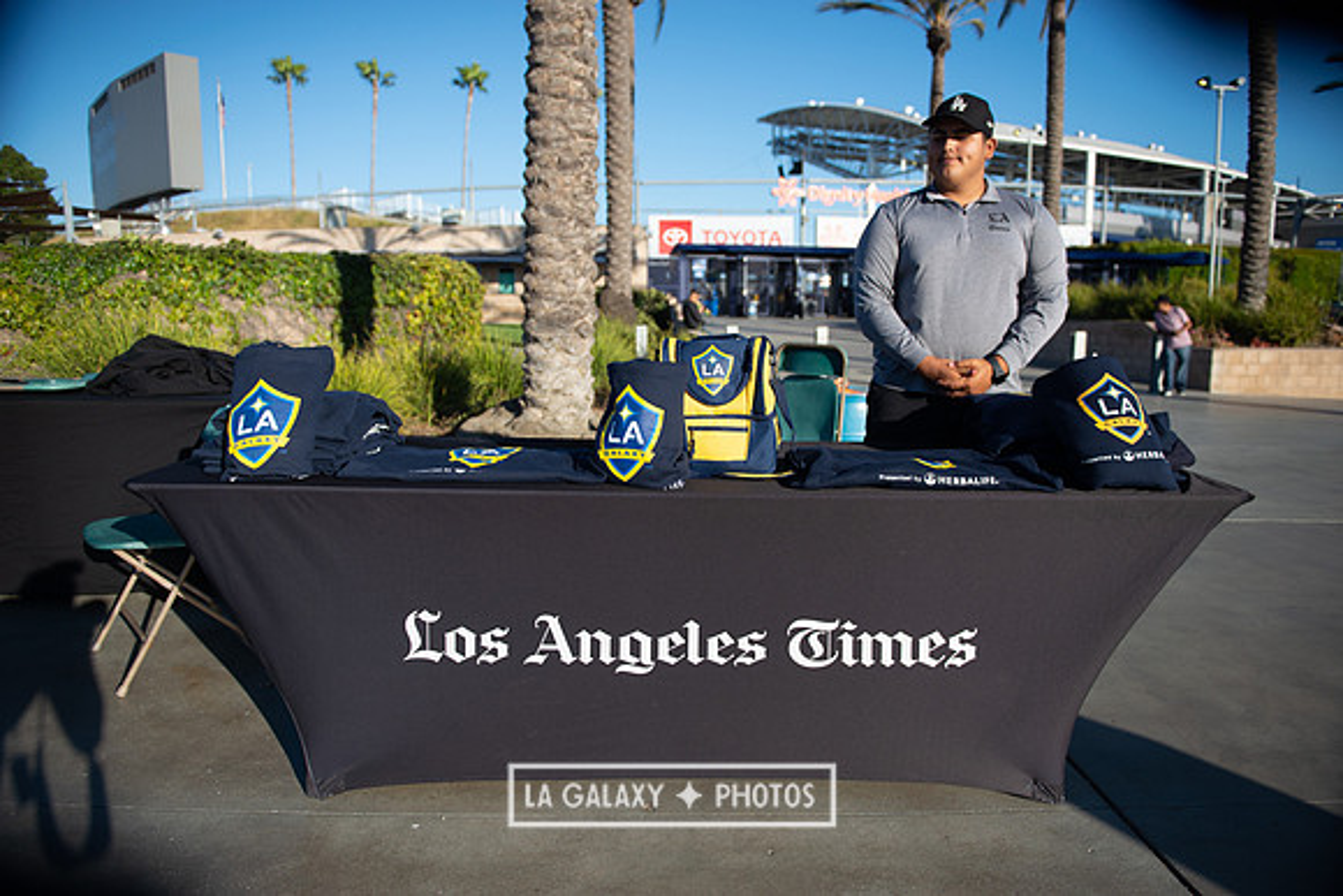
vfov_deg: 53.2
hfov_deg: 73.7
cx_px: 672
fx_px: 896
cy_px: 448
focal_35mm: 24
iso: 200
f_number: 2.8
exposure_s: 1/4000
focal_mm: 24
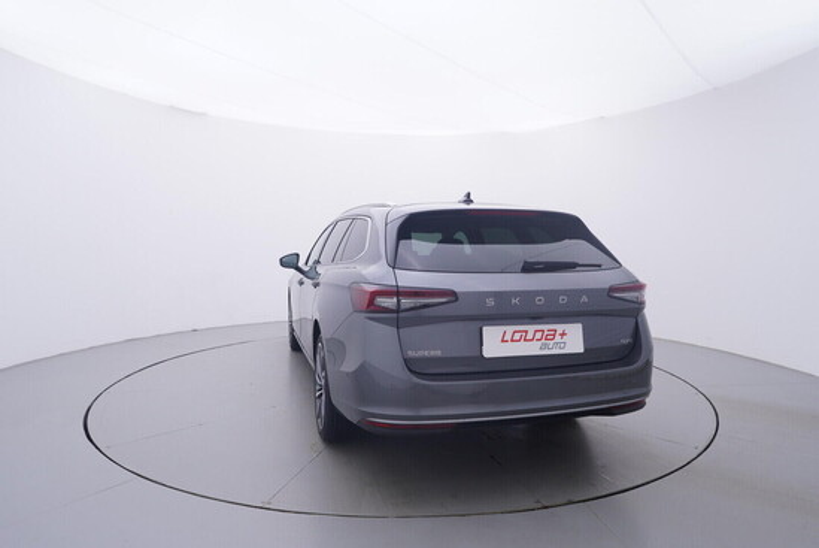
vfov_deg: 56.2
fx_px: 512
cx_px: 410
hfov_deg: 77.3
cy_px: 274
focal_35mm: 22
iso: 200
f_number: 5
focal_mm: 15
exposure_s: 1/80
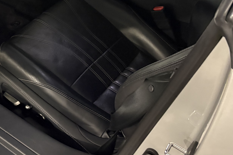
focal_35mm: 63
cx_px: 27
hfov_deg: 30.6
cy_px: -17
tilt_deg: -30.9
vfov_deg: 20.5
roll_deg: +3.7
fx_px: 408
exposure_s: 1/30
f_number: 1.6
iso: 800
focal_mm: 5.96
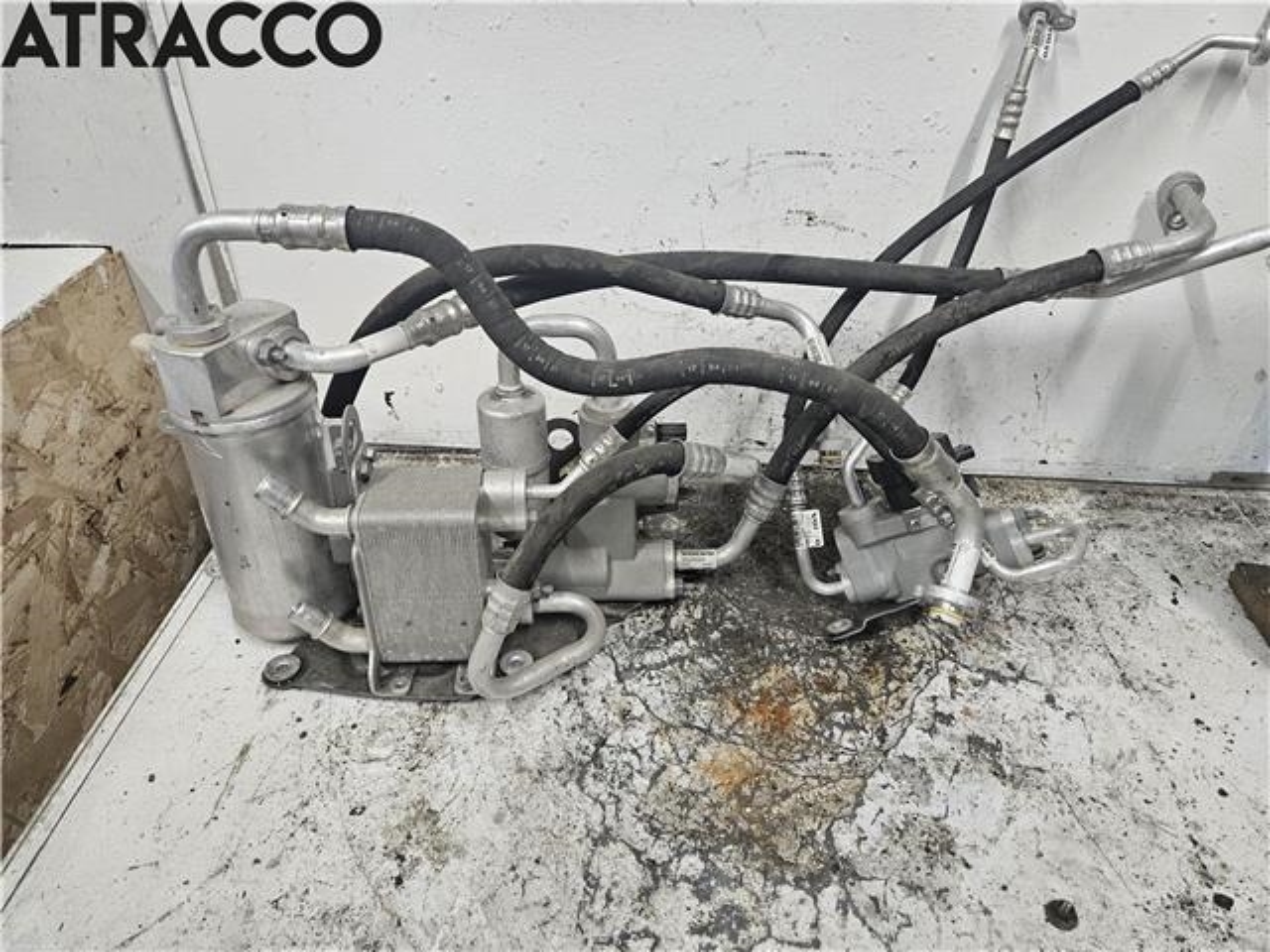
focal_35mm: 23
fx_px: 844
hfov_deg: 73.9
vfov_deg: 58.9
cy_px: 476
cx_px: 635
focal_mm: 5.4
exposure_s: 1/100
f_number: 1.8
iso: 400
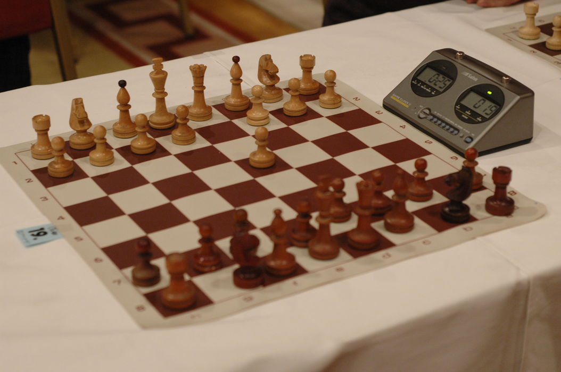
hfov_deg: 27.0
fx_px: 1167
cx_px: 280
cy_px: 186
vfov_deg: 18.1
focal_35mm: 75
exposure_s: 1/45
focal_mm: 50
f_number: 3.3
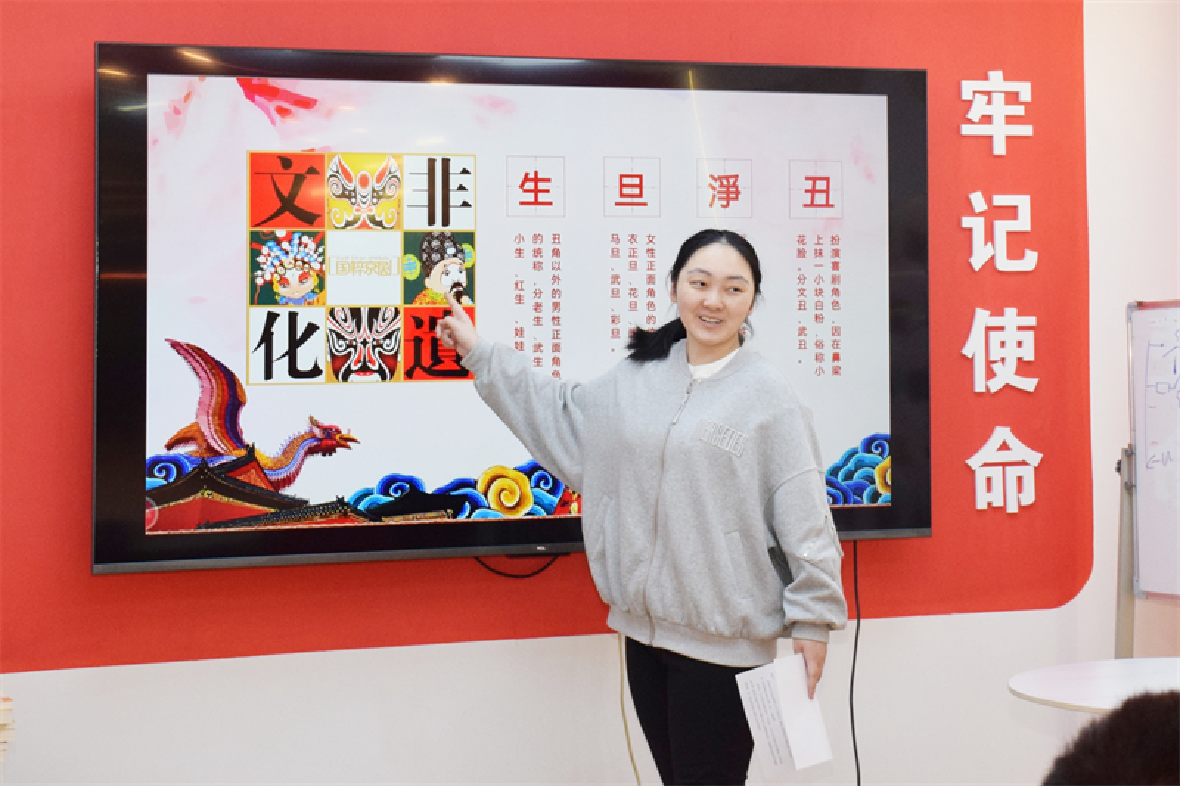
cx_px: 590
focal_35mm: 51
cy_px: 393
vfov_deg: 26.5
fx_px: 1671
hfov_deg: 38.9
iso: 1250
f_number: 9
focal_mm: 34
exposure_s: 1/125
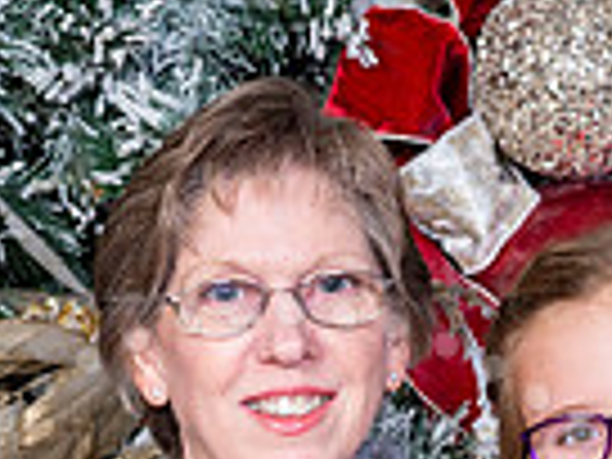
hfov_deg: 5.7
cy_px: 724
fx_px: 6153
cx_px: 284
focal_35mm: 348
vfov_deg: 4.2
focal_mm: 85
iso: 400
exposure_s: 1/125
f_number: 8
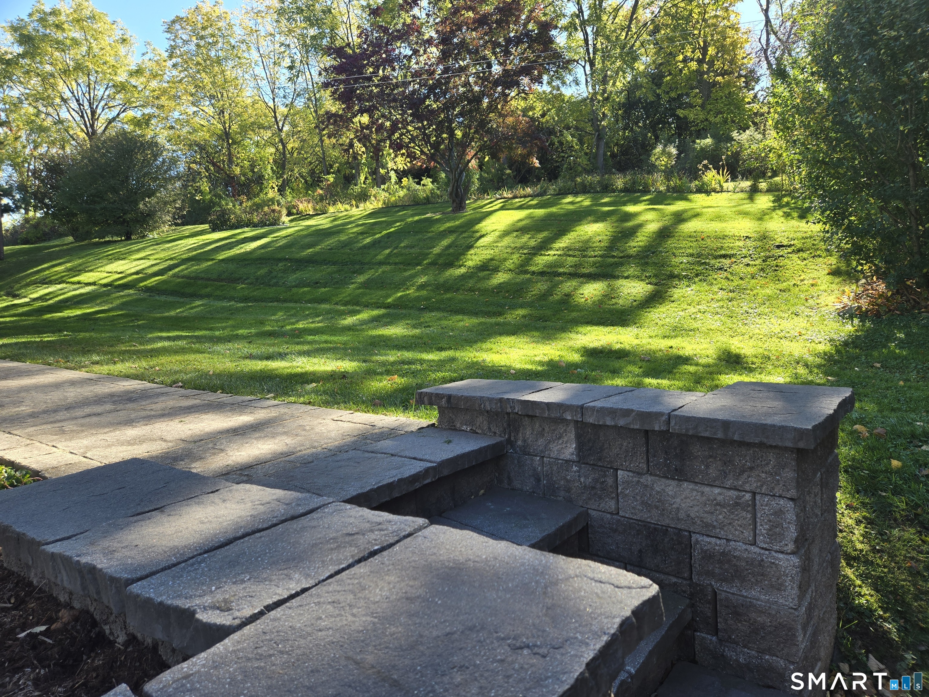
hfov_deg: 73.9
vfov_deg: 58.9
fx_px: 617
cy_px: 348
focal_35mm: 23
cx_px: 464
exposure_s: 1/274
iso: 25
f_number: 1.8
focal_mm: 5.4
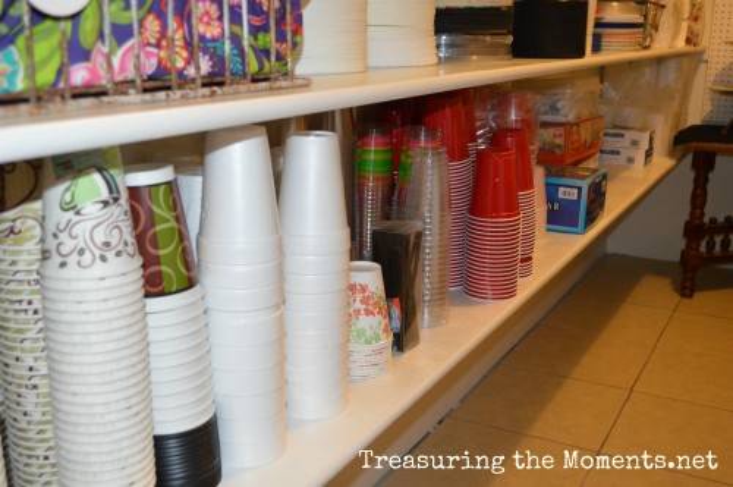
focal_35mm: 39
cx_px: 366
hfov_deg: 49.6
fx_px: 793
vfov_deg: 34.1
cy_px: 244
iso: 1800
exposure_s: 1/60
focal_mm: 26
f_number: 4.2
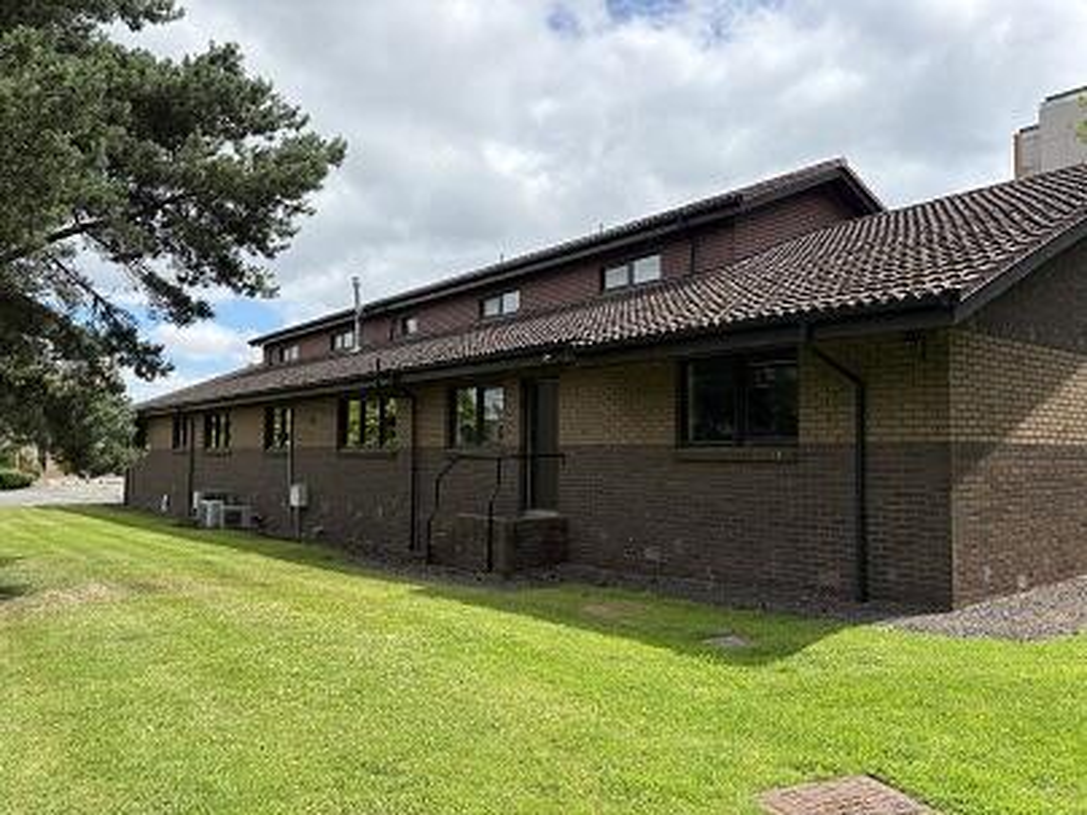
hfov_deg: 67.3
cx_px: 544
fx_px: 816
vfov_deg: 53.1
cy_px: 408
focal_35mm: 26
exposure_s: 1/2747
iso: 64
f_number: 1.6
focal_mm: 5.96
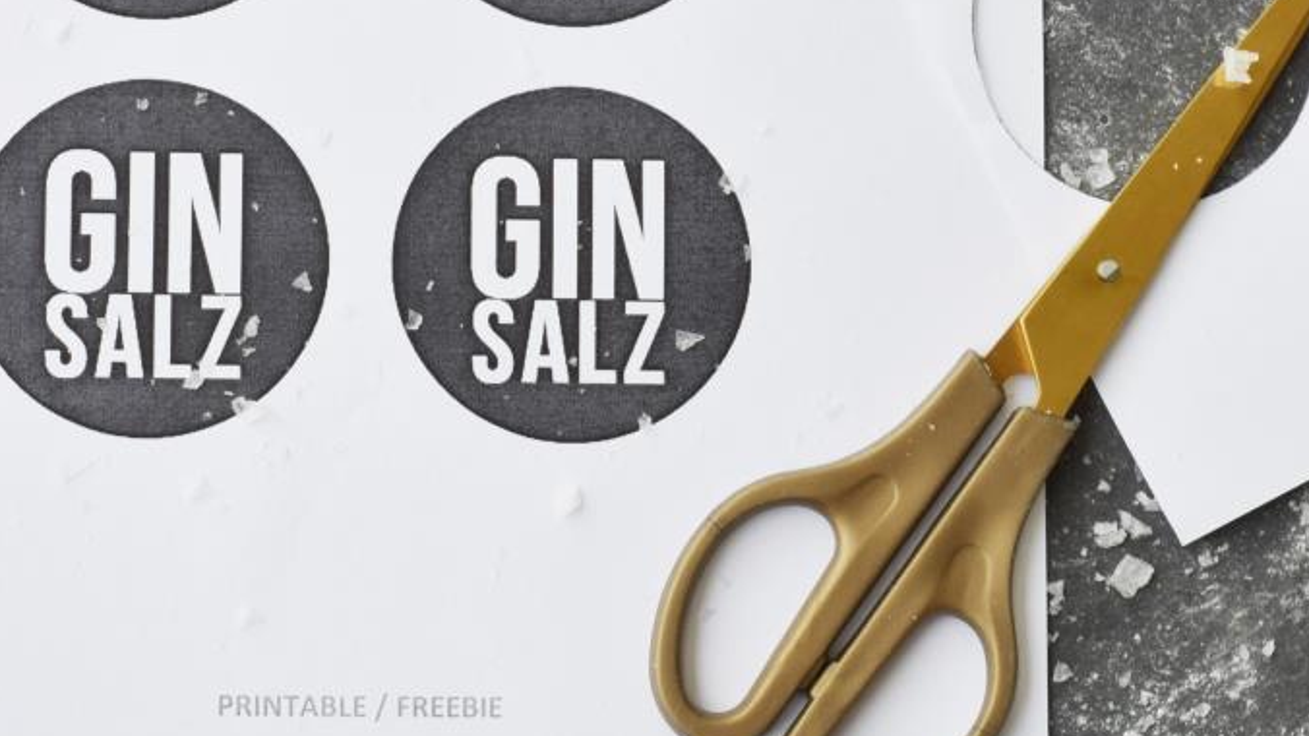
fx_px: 4130
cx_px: 654
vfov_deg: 10.1
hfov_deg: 18.0
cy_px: 50
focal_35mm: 119
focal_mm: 50
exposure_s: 1/10
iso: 100
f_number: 16
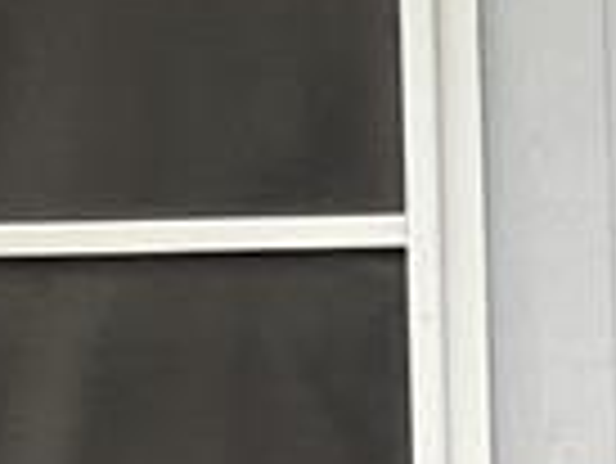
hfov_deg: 7.4
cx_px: 2167
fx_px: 3865
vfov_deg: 6.8
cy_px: 446
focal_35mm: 217
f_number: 1.8
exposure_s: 1/120
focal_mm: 3
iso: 64
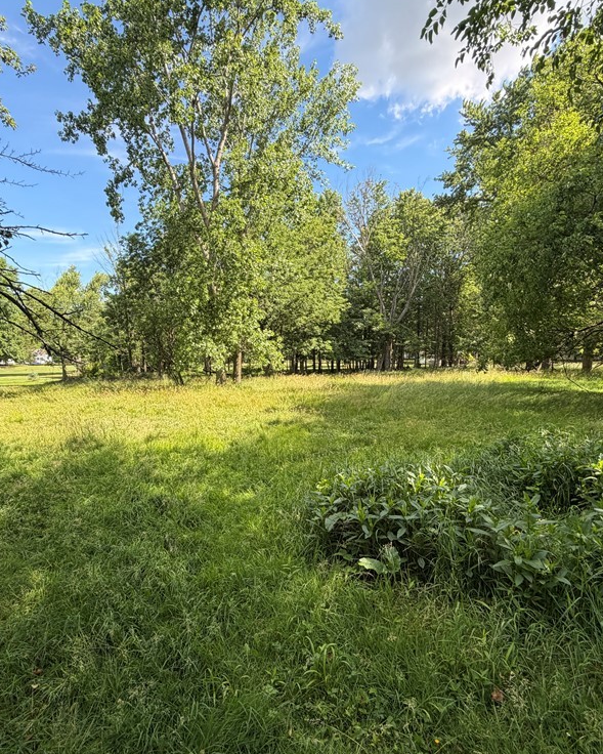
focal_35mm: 19
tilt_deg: -3.1
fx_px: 424
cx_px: 278
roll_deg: +0.3
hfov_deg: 70.8
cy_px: 379
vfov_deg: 83.3
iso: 64
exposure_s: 1/461
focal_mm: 2.22
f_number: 2.2
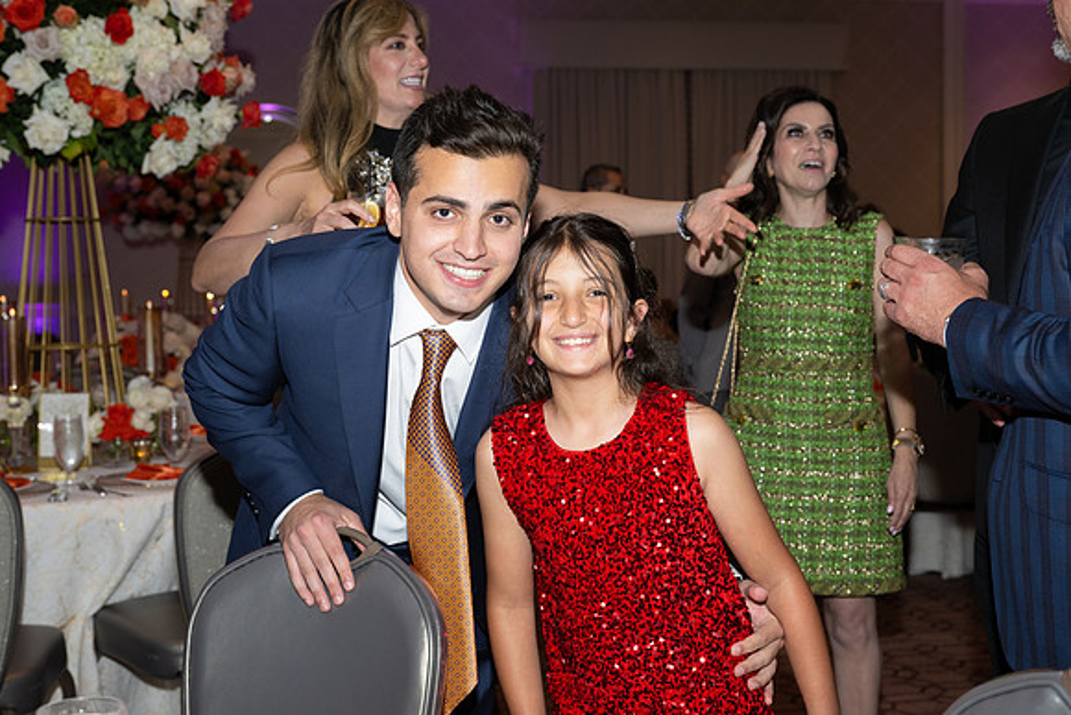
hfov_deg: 40.3
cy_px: 358
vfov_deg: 27.5
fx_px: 1458
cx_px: 536
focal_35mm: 49
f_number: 5.6
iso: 800
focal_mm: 49
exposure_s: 1/100
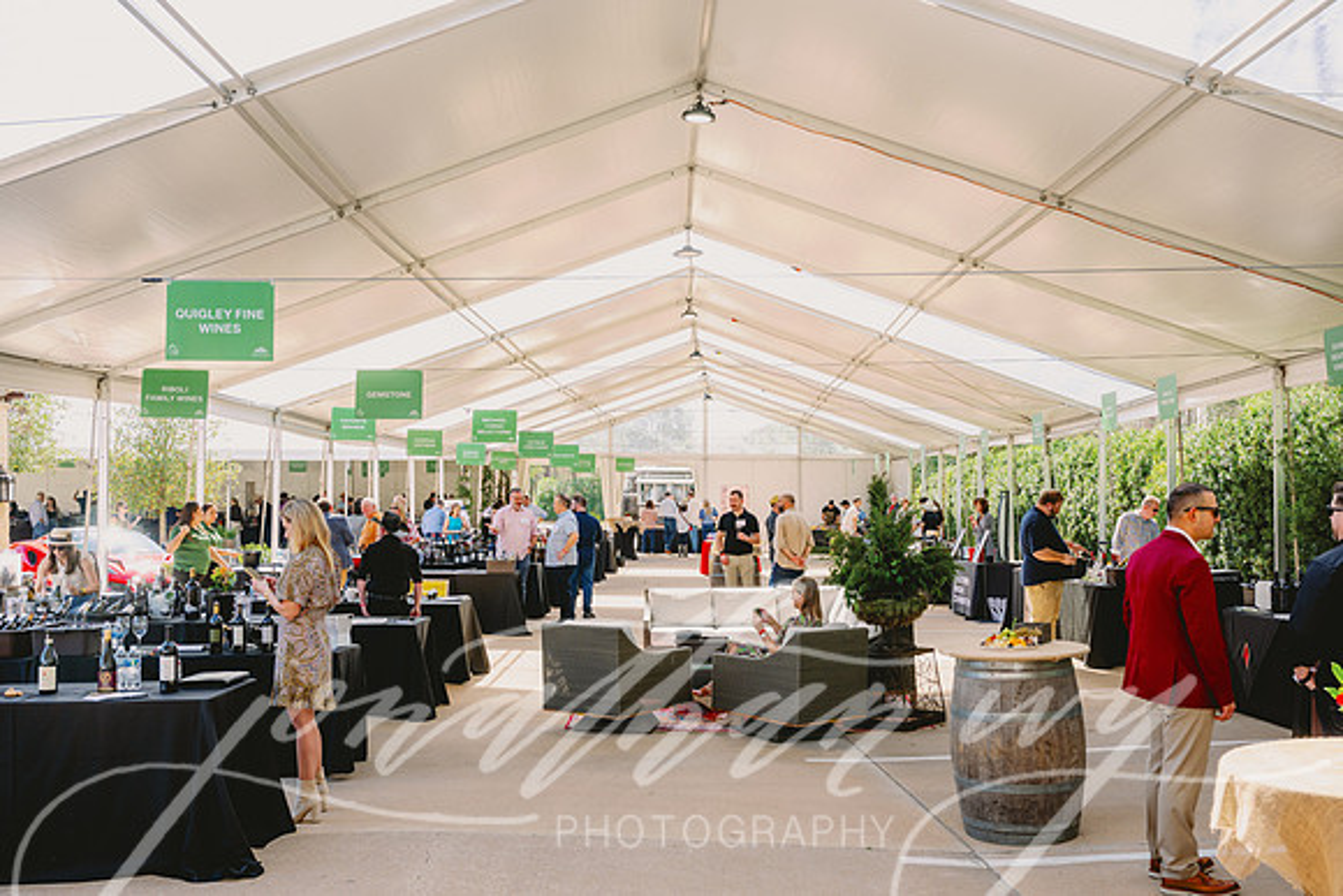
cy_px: 448
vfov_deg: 36.9
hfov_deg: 53.1
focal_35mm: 36
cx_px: 672
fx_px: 1343
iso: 125
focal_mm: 36
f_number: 5.6
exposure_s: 1/200
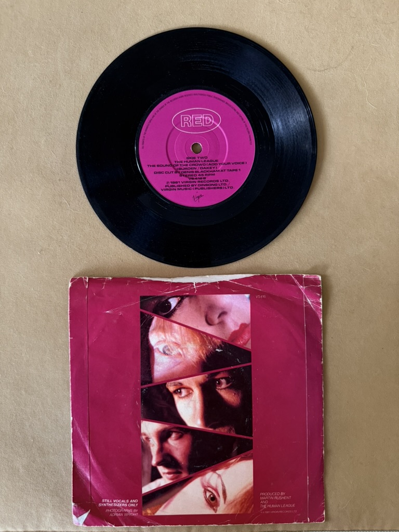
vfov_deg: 71.6
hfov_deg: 56.8
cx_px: 200
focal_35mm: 24
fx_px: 369
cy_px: 266
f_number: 1.78
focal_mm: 6.76
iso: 400
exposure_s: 1/60
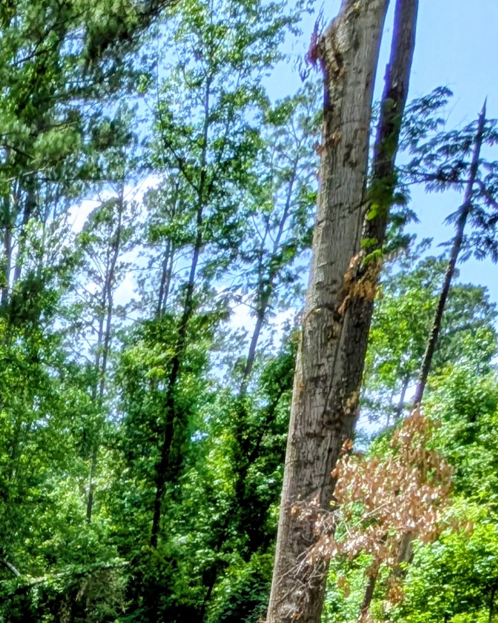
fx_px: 1032
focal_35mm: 56
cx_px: -341
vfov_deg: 25.1
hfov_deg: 20.8
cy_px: 947
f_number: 2.2
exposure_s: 1/1203
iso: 57
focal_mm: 1.85
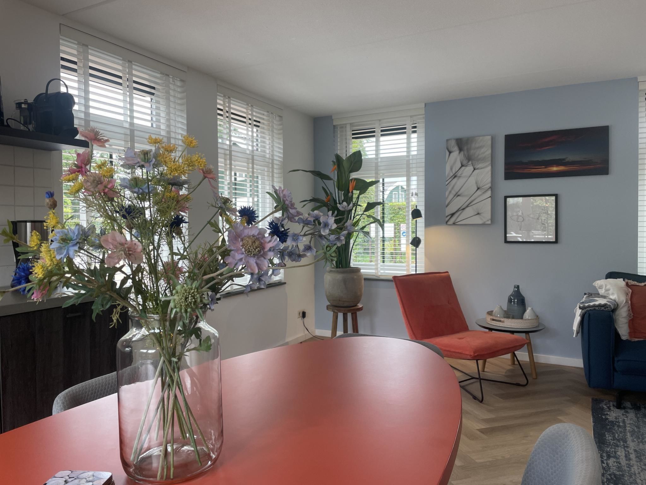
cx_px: 323
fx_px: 485
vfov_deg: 53.1
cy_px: 242
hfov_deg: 67.3
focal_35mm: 26
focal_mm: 4.2
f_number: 1.6
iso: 50
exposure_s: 1/100
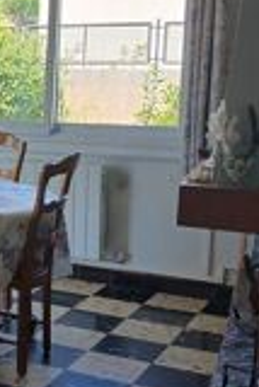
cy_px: 207
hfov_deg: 16.9
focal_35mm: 75
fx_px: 808
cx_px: -104
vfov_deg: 27.0
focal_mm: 3.98
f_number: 1.8
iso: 32
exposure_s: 1/50
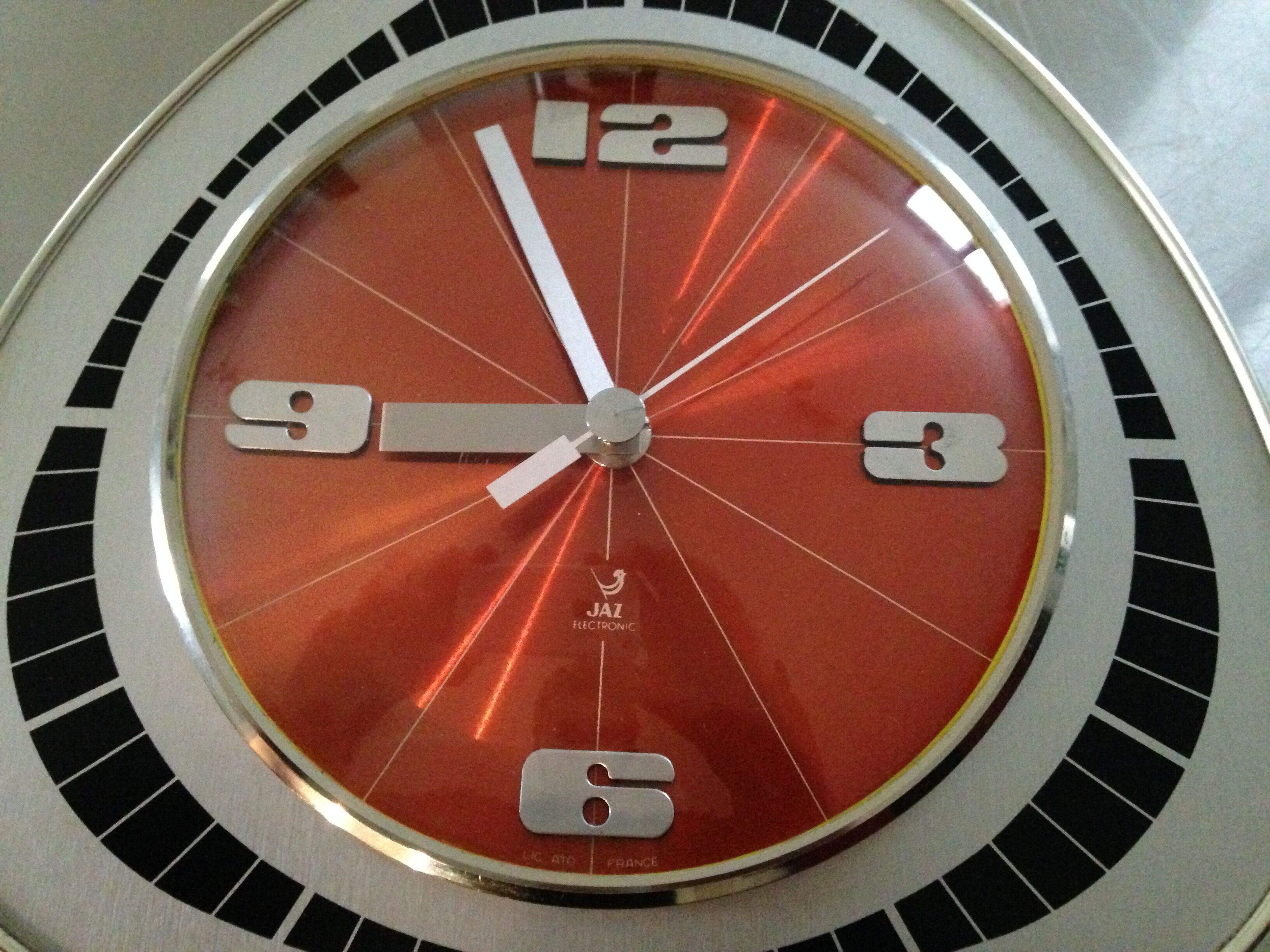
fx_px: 1211
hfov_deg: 55.4
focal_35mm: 33
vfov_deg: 42.9
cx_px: 635
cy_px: 476
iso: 800
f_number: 2.4
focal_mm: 4.12
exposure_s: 1/15
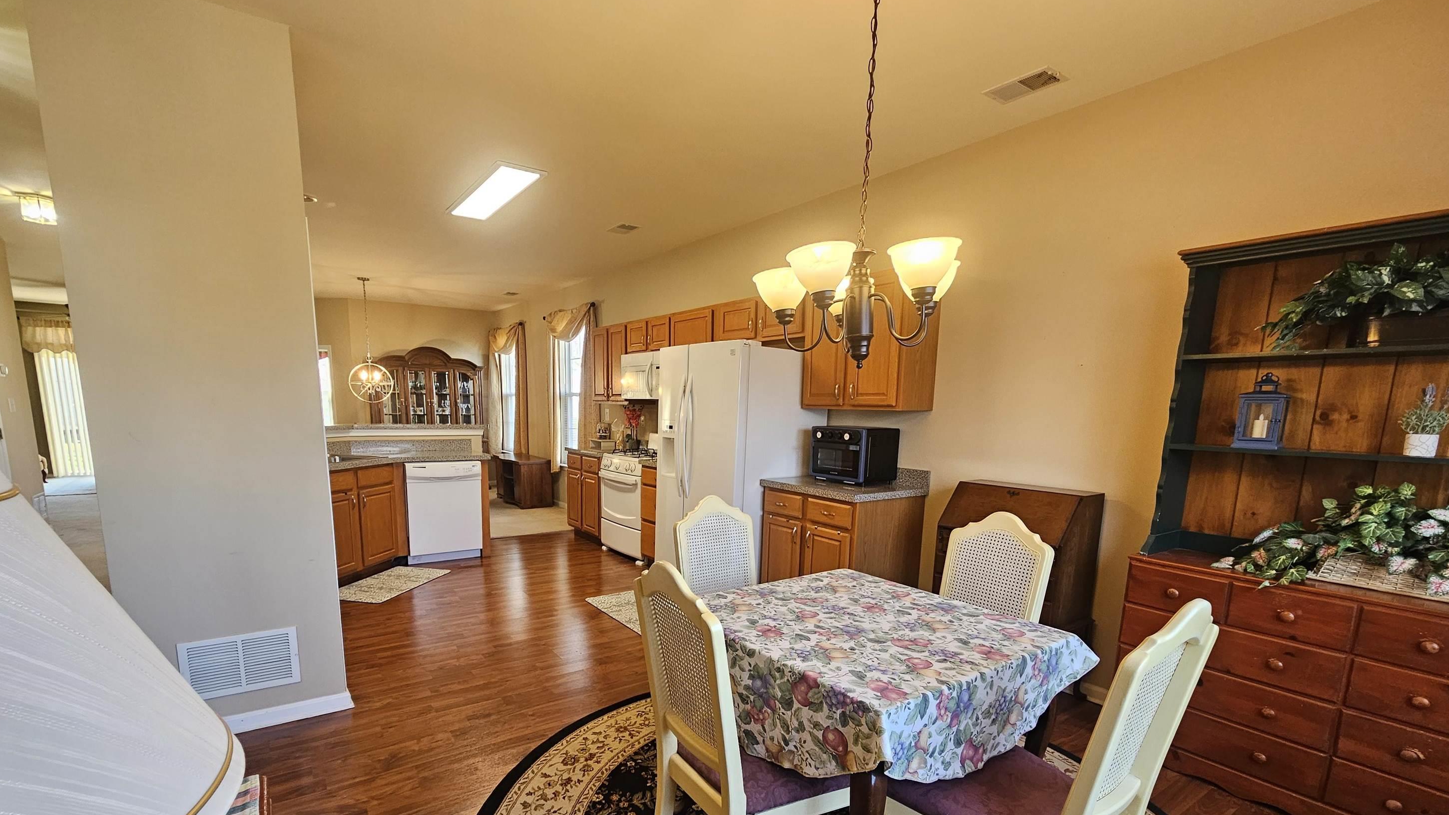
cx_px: 687
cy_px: 512
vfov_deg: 69.4
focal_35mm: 15
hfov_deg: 102.9
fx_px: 576
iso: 160
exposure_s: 1/60
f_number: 2.2
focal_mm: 2.2
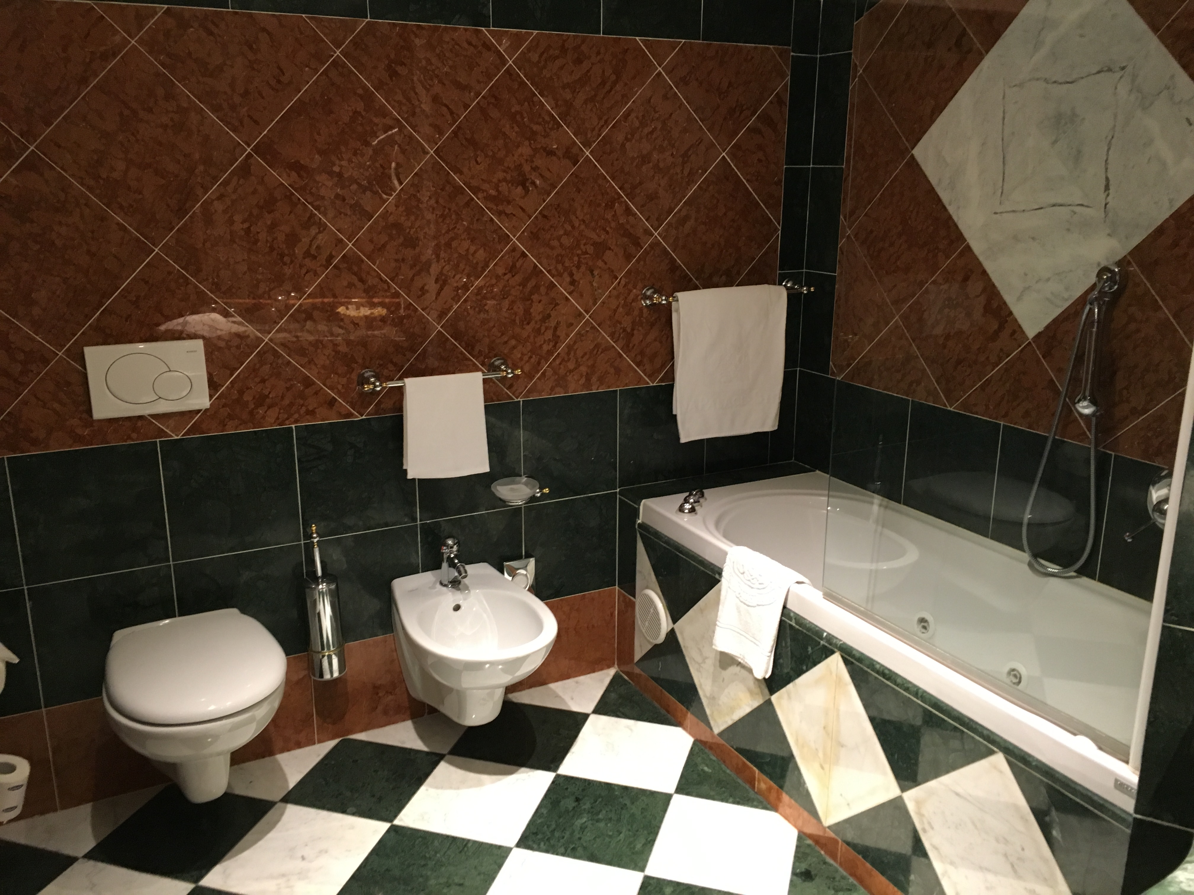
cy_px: 448
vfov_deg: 48.2
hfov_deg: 61.7
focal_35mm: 29
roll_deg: -0.5
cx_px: 597
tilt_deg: -16.2
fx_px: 1000
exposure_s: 1/20
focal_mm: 4.15
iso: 200
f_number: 2.2
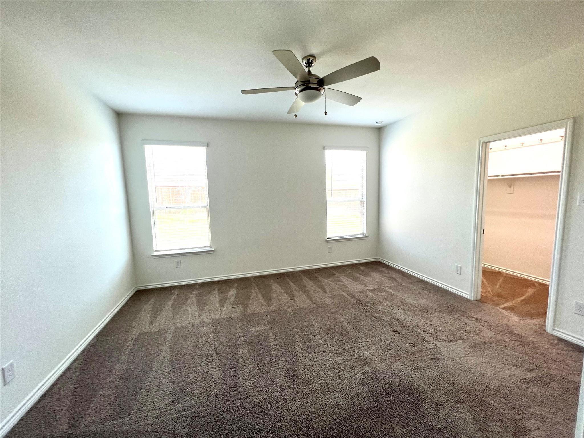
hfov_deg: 106.2
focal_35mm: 13
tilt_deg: -5.8
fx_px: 219
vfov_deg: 89.9
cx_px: 292
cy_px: 219
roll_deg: +1.5
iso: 64
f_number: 1.8
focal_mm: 1.57
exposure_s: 1/120
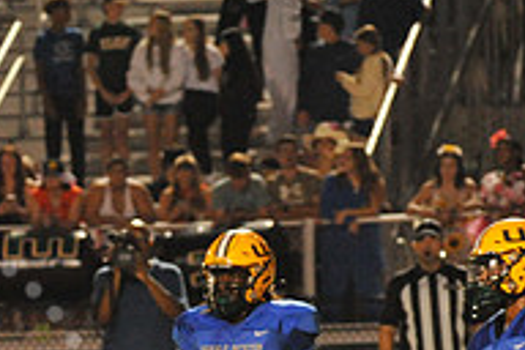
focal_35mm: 605
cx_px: -145
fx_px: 8822
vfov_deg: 2.3
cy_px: 468
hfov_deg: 3.4
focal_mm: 200
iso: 6400
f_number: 6.3
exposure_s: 1/200
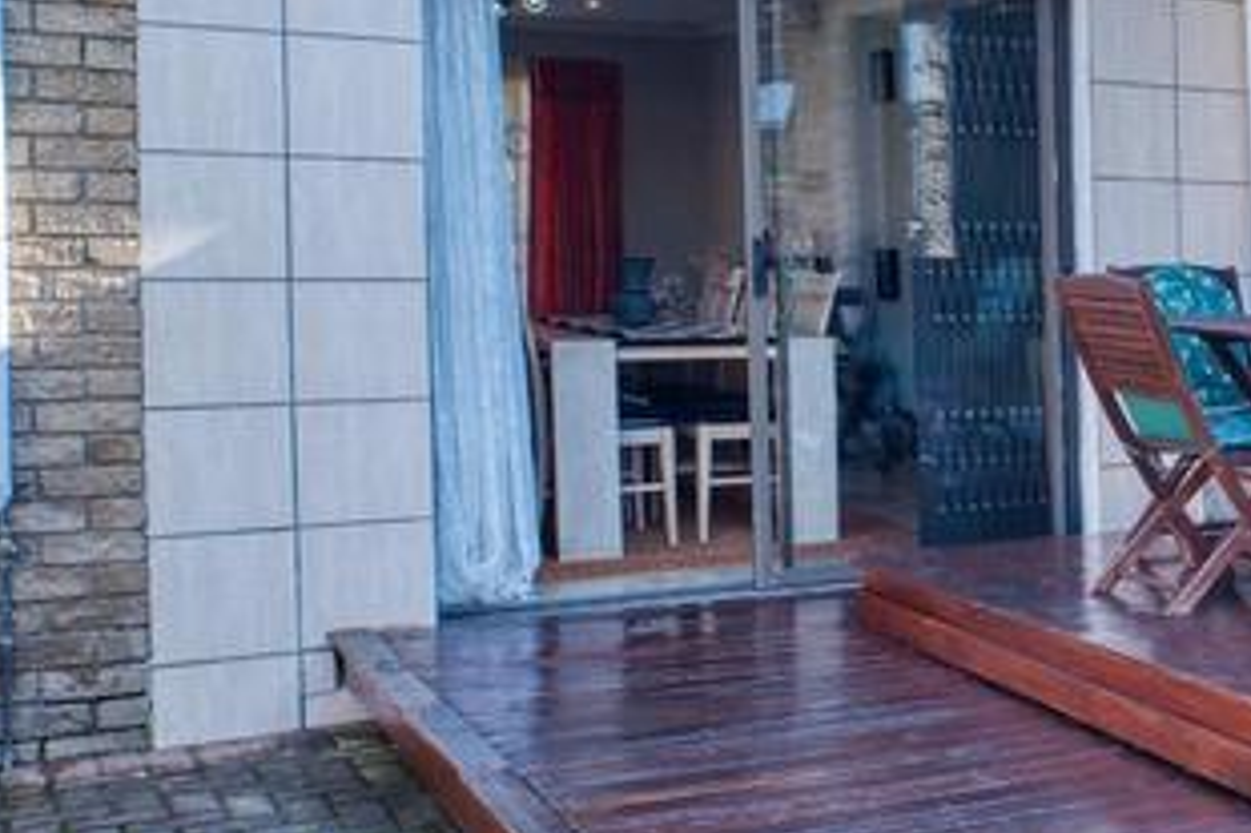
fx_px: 1875
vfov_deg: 24.8
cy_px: 223
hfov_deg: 31.9
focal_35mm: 54
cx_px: 1428
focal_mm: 13.8
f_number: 8
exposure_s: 1/80
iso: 320
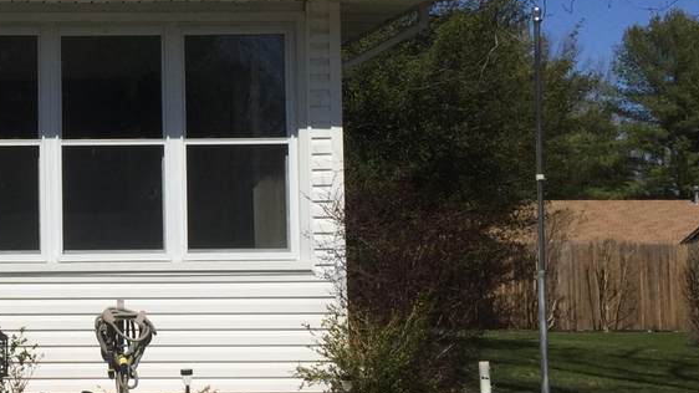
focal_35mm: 72
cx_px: -19
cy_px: 200
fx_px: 1334
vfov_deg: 16.8
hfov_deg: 27.5
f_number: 2.2
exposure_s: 1/6623
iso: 32
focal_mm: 4.15
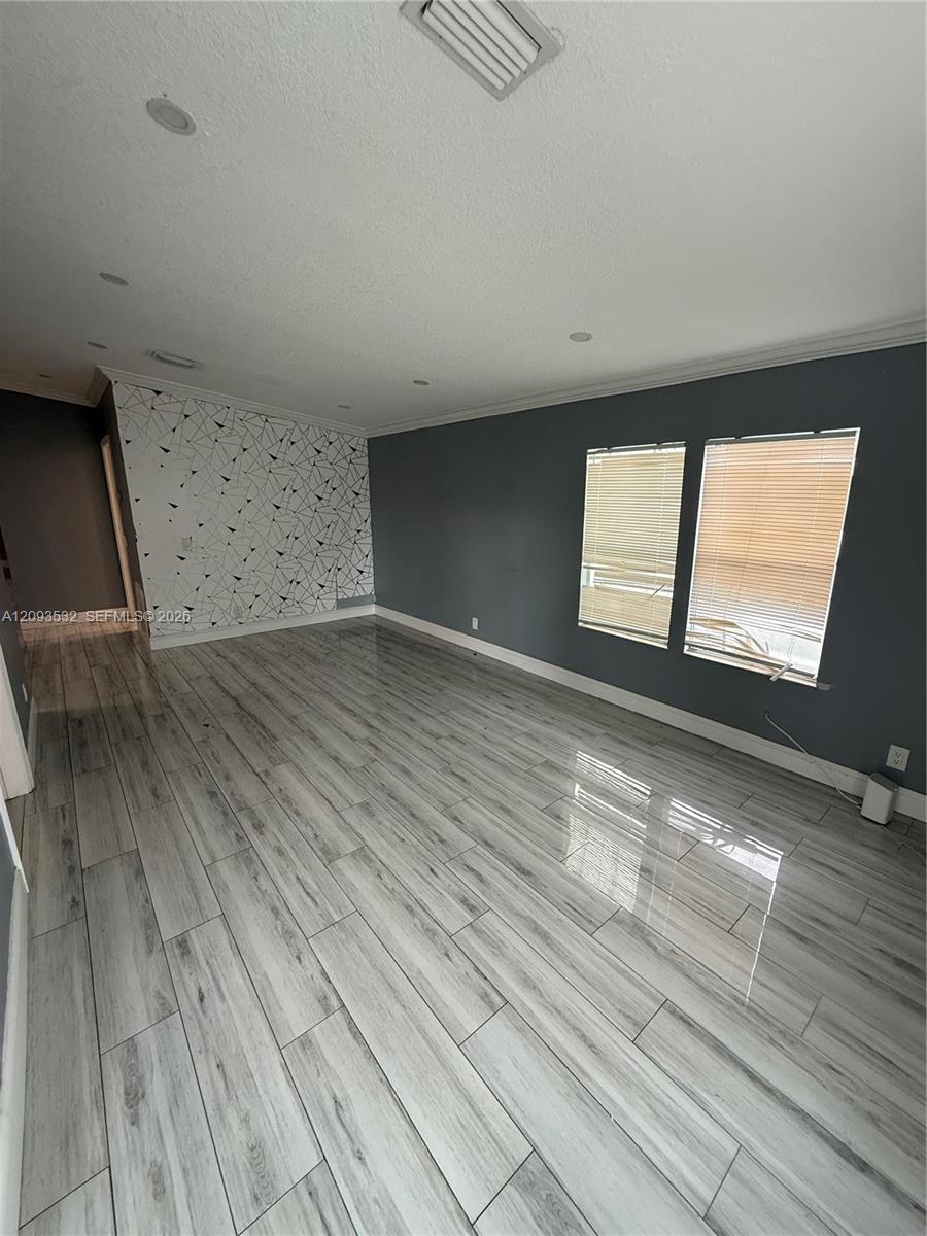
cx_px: 464
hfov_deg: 85.7
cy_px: 618
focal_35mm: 14
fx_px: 500
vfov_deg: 102.1
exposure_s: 1/120
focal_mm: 2.22
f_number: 2.2
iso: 250
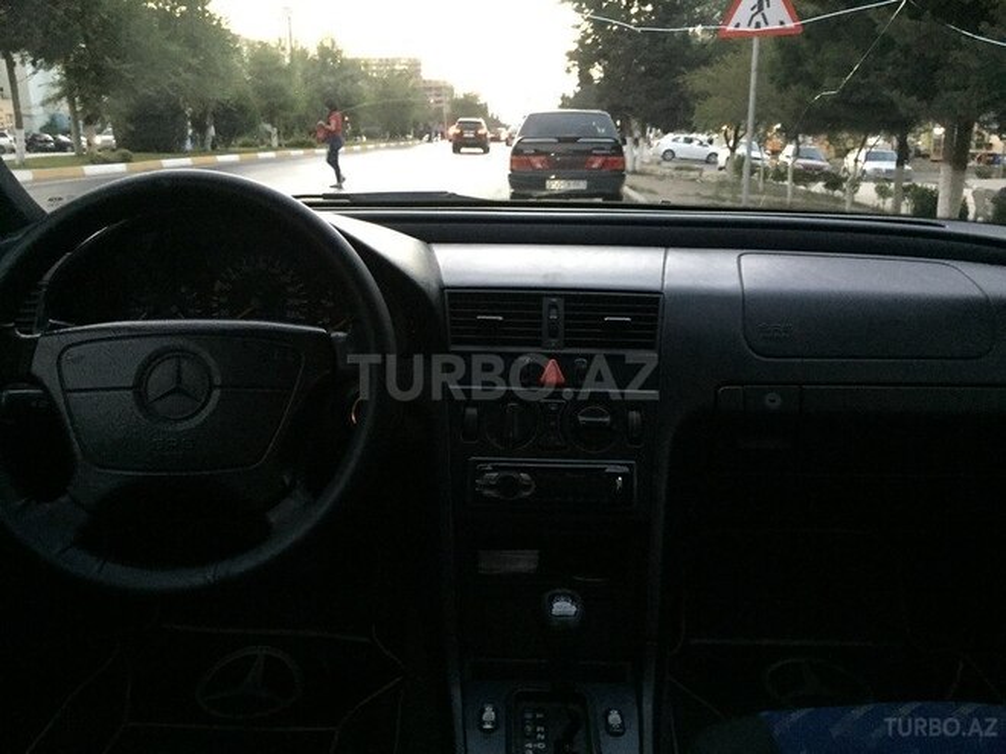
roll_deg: +0.2
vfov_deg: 48.2
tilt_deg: -17.2
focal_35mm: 29
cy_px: 377
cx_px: 503
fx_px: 843
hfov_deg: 61.7
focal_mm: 4.15
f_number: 2.2
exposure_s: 1/17
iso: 320
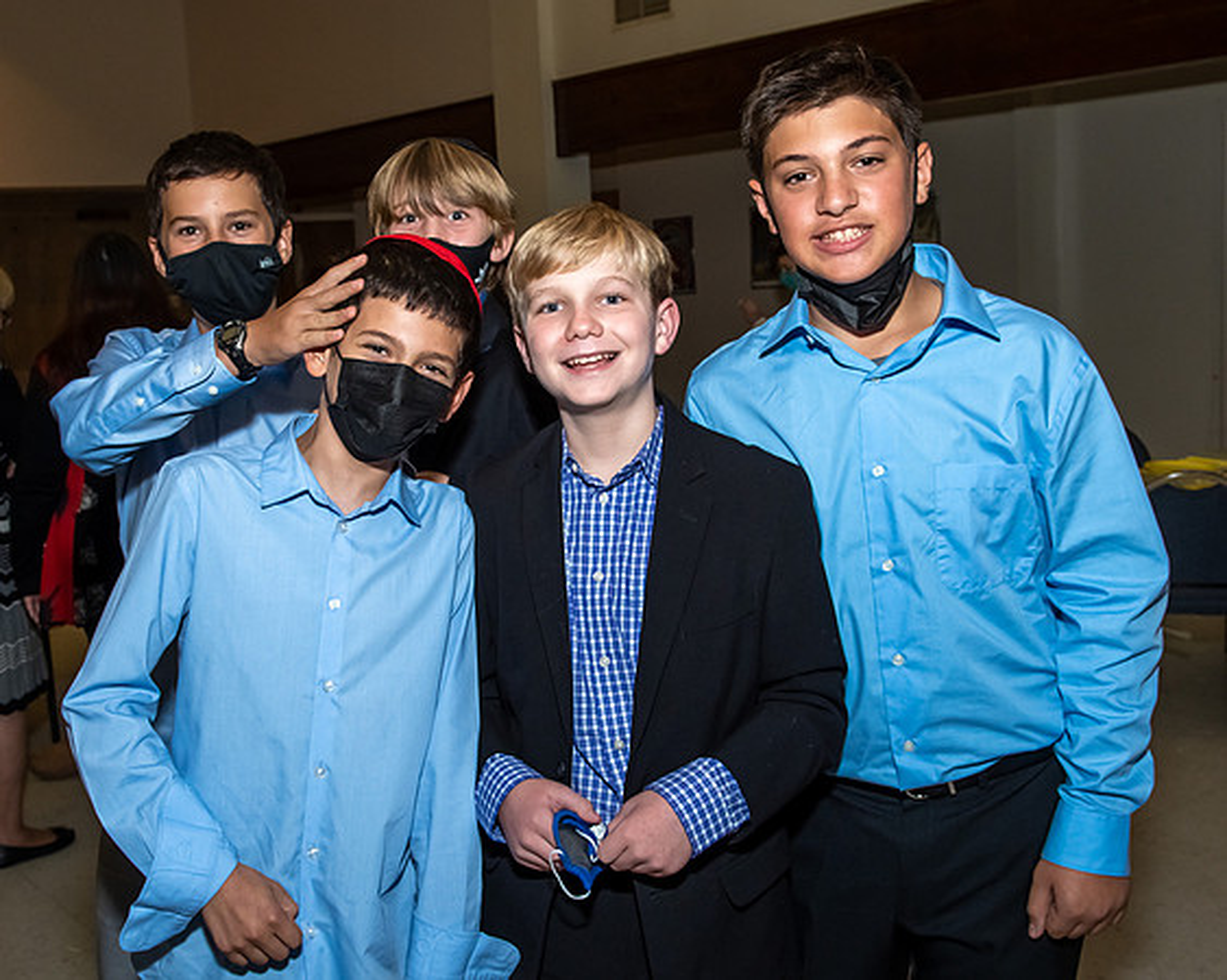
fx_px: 1557
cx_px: 548
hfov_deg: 43.0
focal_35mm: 43
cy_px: 475
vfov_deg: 35.0
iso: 500
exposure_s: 1/250
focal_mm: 22
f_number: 5.6
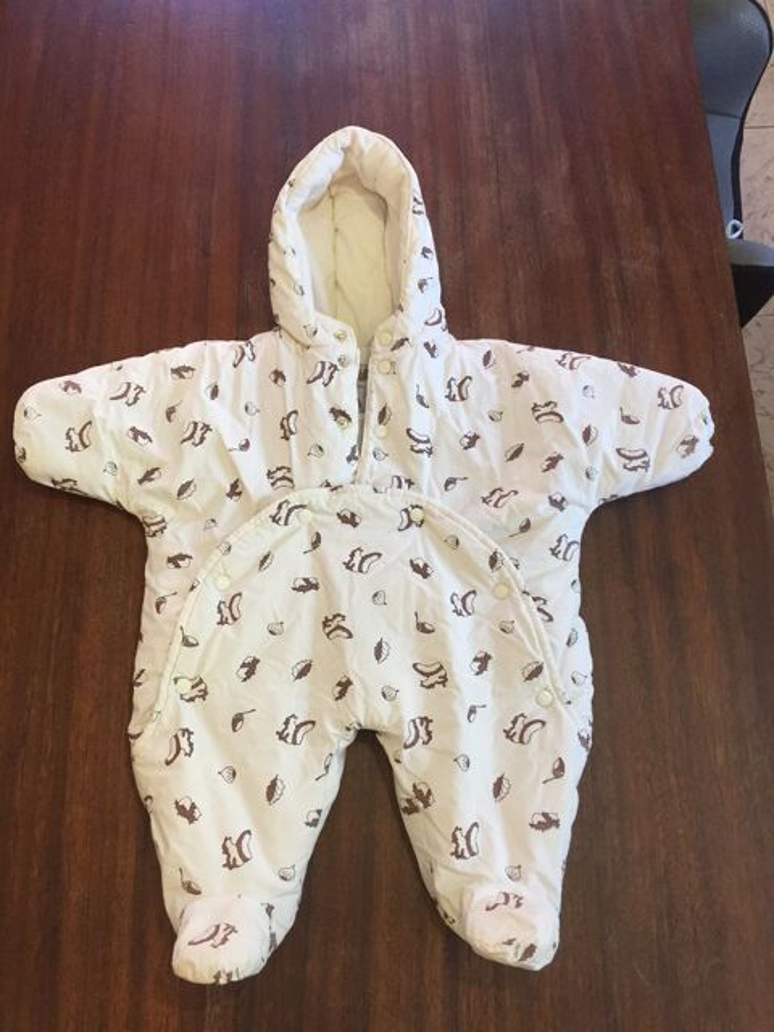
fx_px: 865
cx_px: 387
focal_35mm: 29
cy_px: 516
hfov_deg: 48.2
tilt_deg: -72.4
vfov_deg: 61.7
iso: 64
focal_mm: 4.15
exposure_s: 1/33
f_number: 2.2
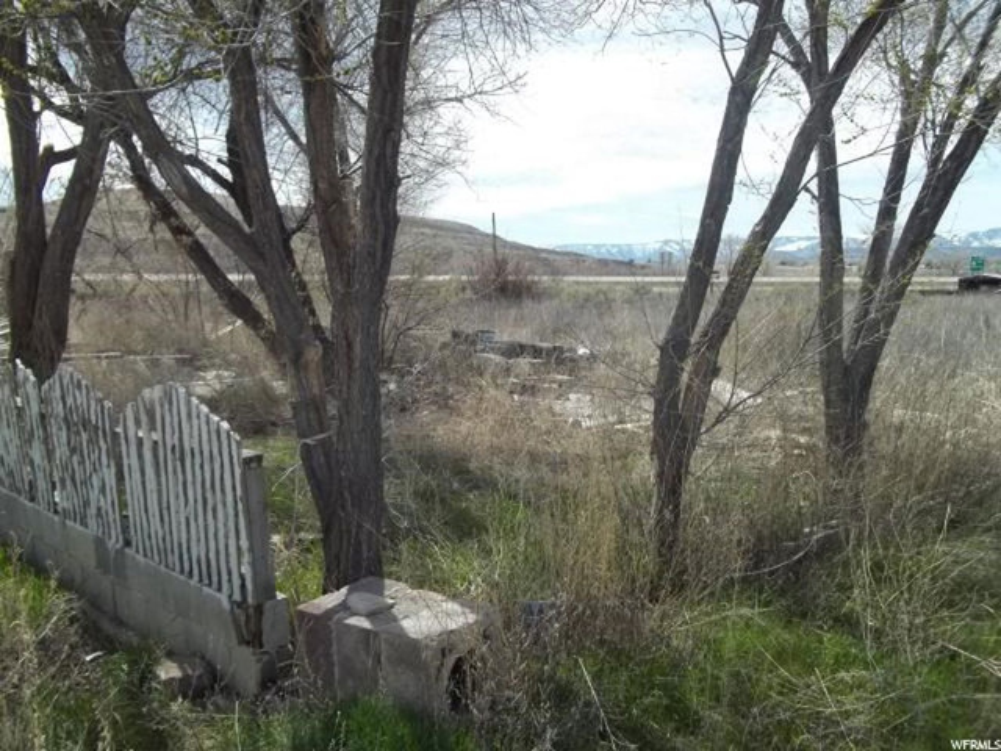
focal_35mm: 32
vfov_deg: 44.2
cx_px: 500
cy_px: 376
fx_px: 925
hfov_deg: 56.8
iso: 64
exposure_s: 1/100
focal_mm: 5.7
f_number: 8.8
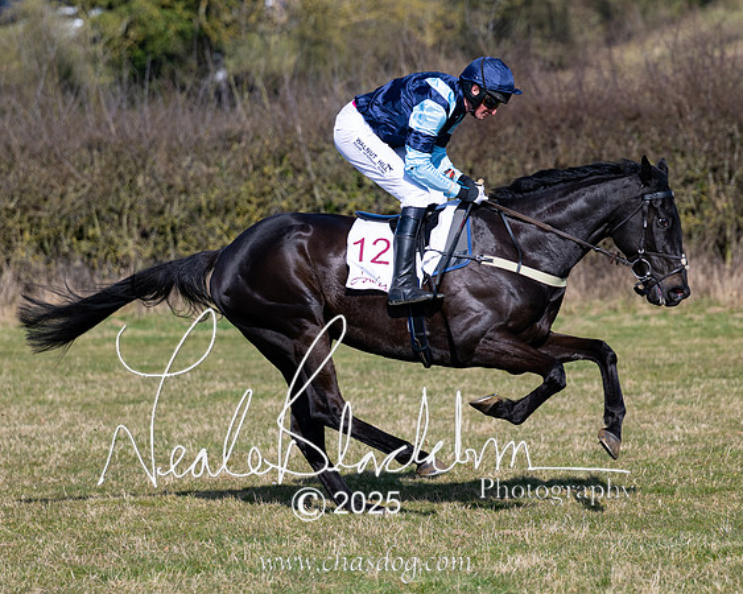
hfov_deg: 9.5
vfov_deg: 7.6
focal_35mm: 203
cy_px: 297
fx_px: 4458
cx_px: 348
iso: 200
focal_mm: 120
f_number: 2.8
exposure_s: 1/5000
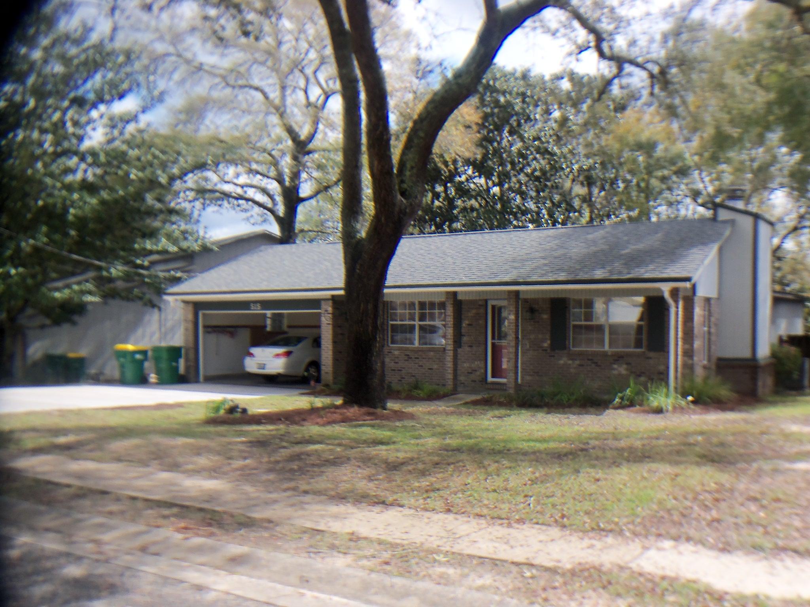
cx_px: 405
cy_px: 304
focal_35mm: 37
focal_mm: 6.7
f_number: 3.6
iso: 64
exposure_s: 1/500
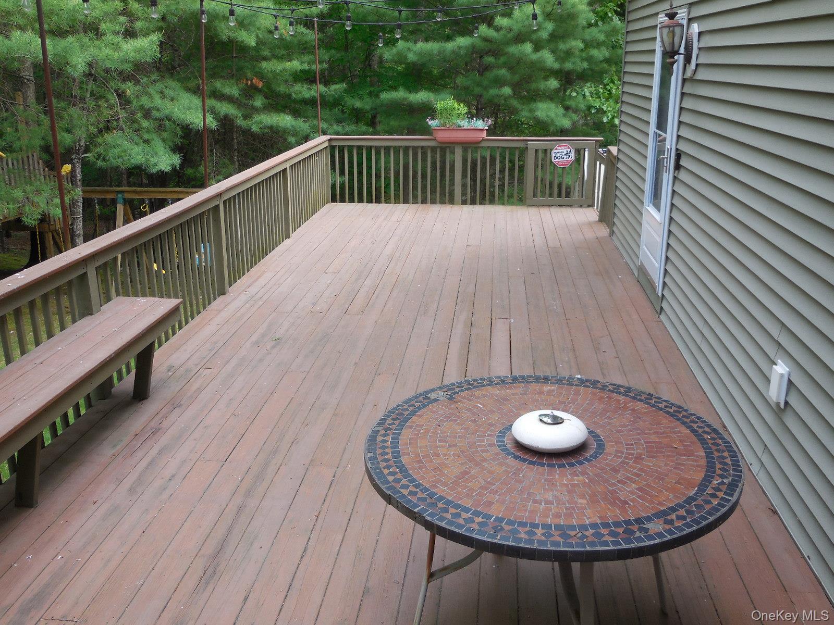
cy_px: 312
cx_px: 417
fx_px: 819
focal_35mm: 34
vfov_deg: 41.8
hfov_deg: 54.0
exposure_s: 1/50
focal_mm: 6.1
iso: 125
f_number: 3.4
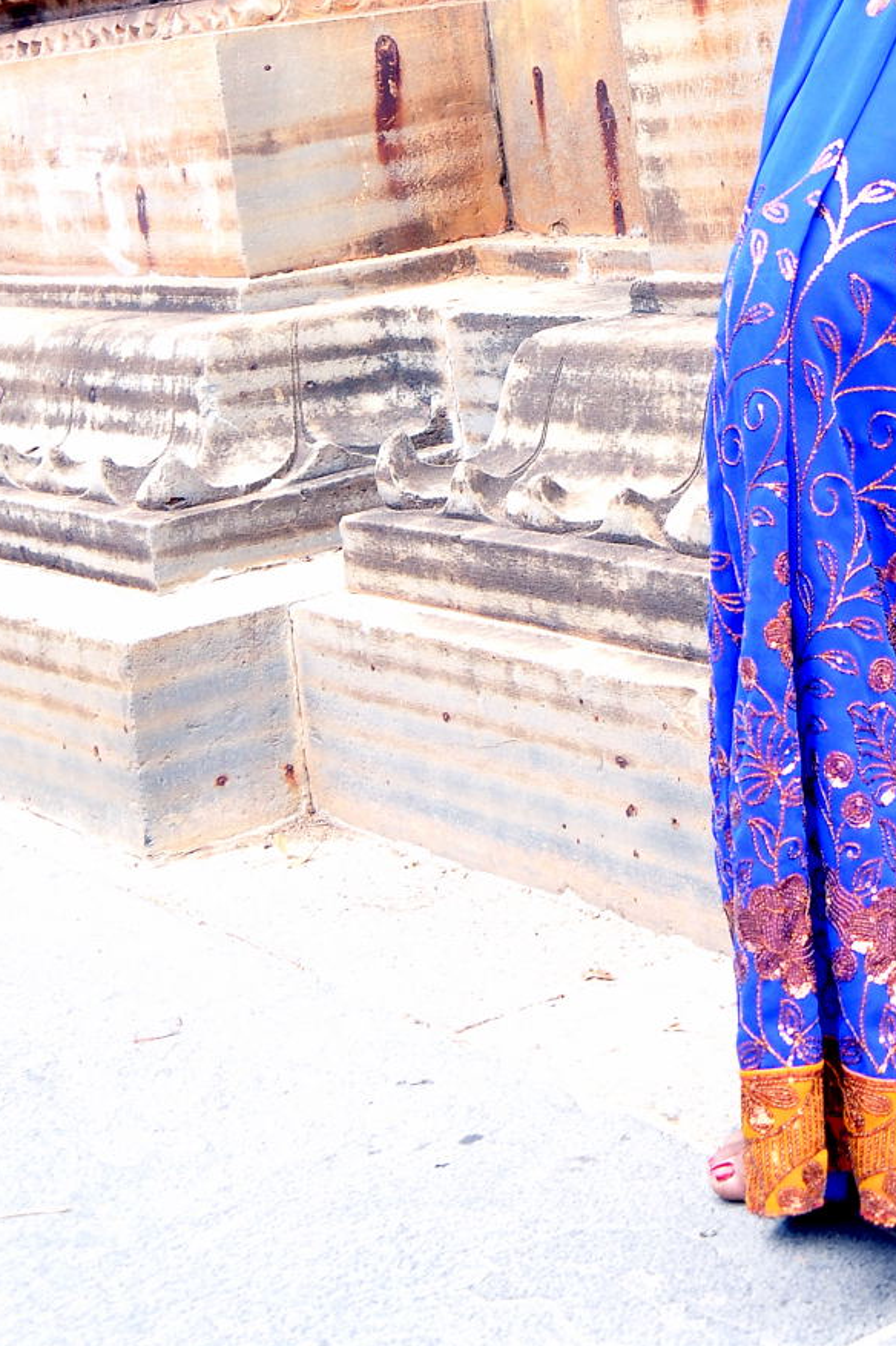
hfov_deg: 15.9
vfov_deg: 22.5
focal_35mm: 84
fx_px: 3138
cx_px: 937
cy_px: -209
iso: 400
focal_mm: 24
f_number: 7.1
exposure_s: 1/125
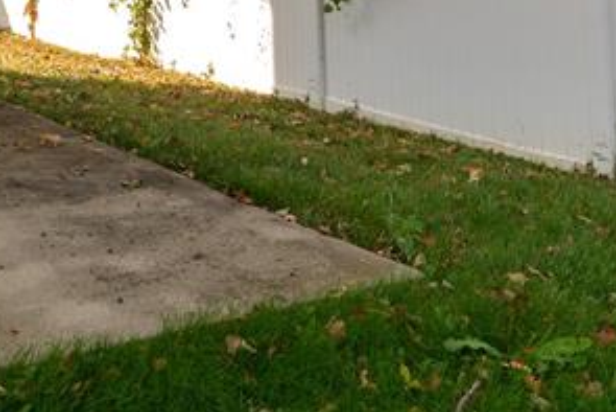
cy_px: -76
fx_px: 1010
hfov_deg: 32.0
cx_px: 40
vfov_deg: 21.5
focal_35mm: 59
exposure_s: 1/250
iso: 320
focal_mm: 17
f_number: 9
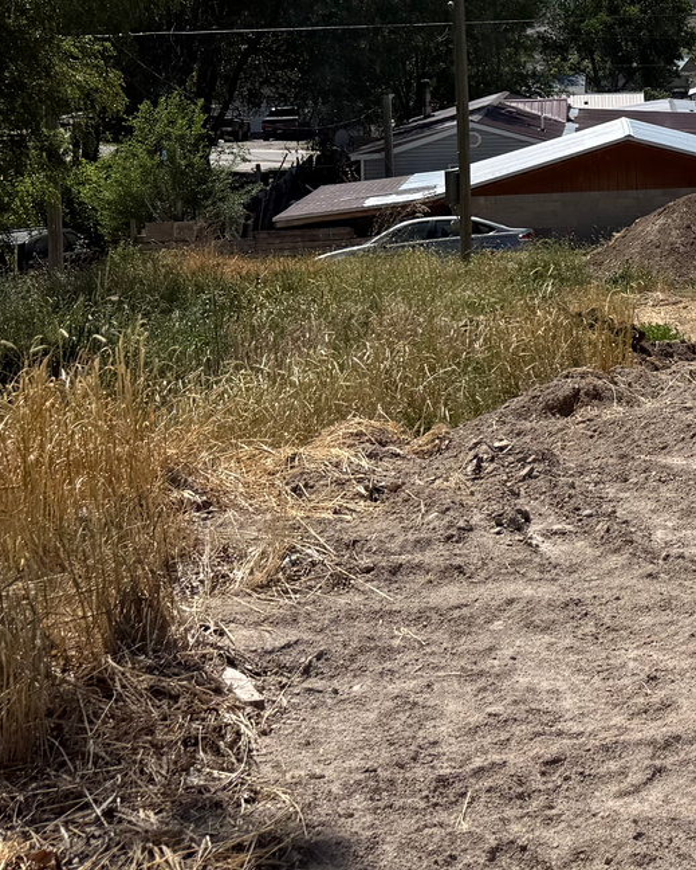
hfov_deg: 18.1
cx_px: 1094
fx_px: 1904
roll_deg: +0.6
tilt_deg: -2.6
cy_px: 43
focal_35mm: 74
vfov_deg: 24.7
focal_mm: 6.76
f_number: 1.78
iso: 80
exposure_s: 1/6173
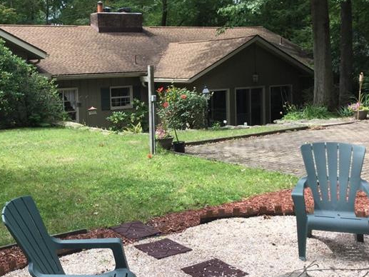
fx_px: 512
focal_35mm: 48
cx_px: 86
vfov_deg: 30.1
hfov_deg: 38.5
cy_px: 98
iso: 25
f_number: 2.4
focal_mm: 3.3
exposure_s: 1/291
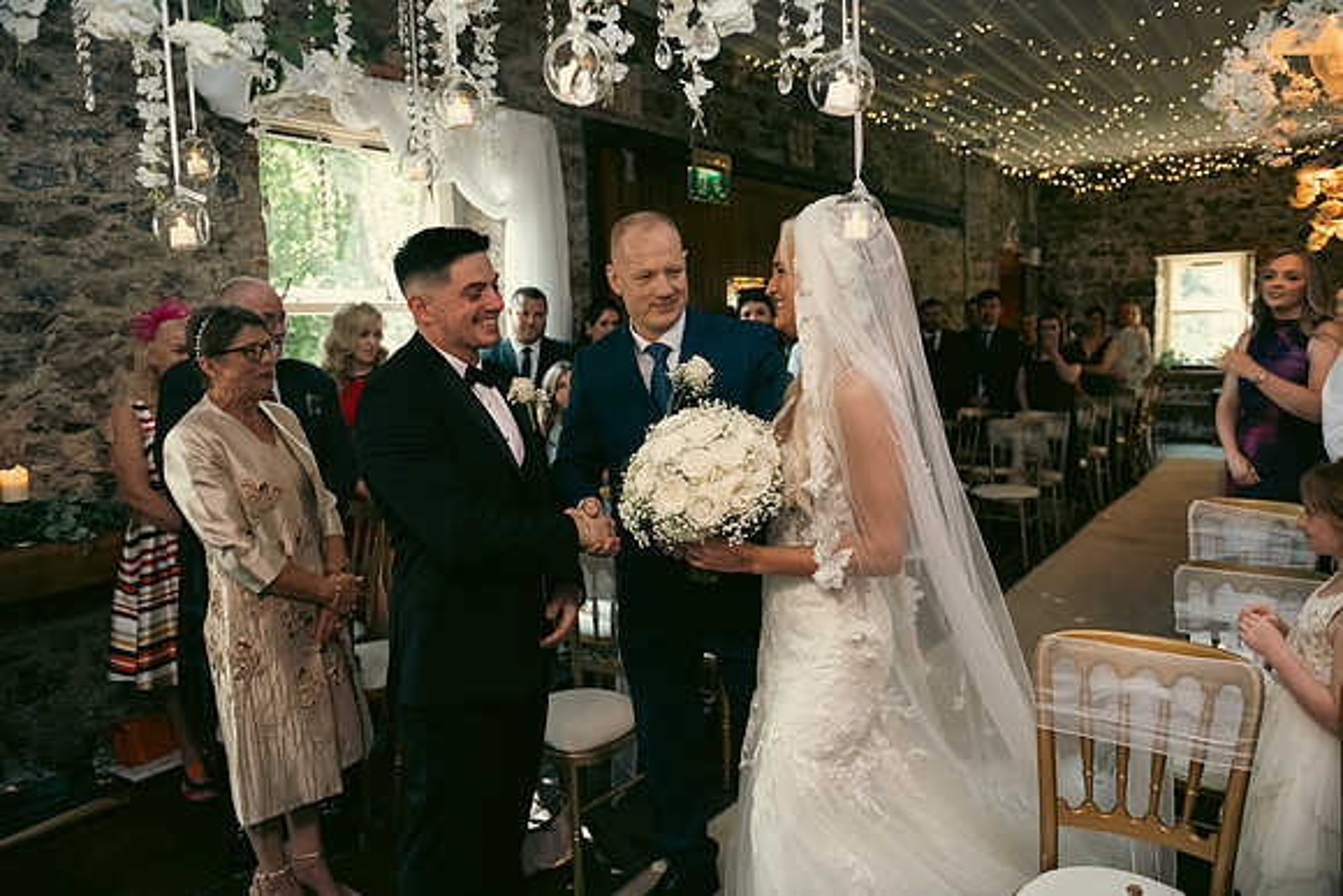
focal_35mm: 24
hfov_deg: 73.7
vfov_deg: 53.2
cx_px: 672
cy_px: 448
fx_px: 896
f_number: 3.5
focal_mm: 24
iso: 1250
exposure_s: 1/160
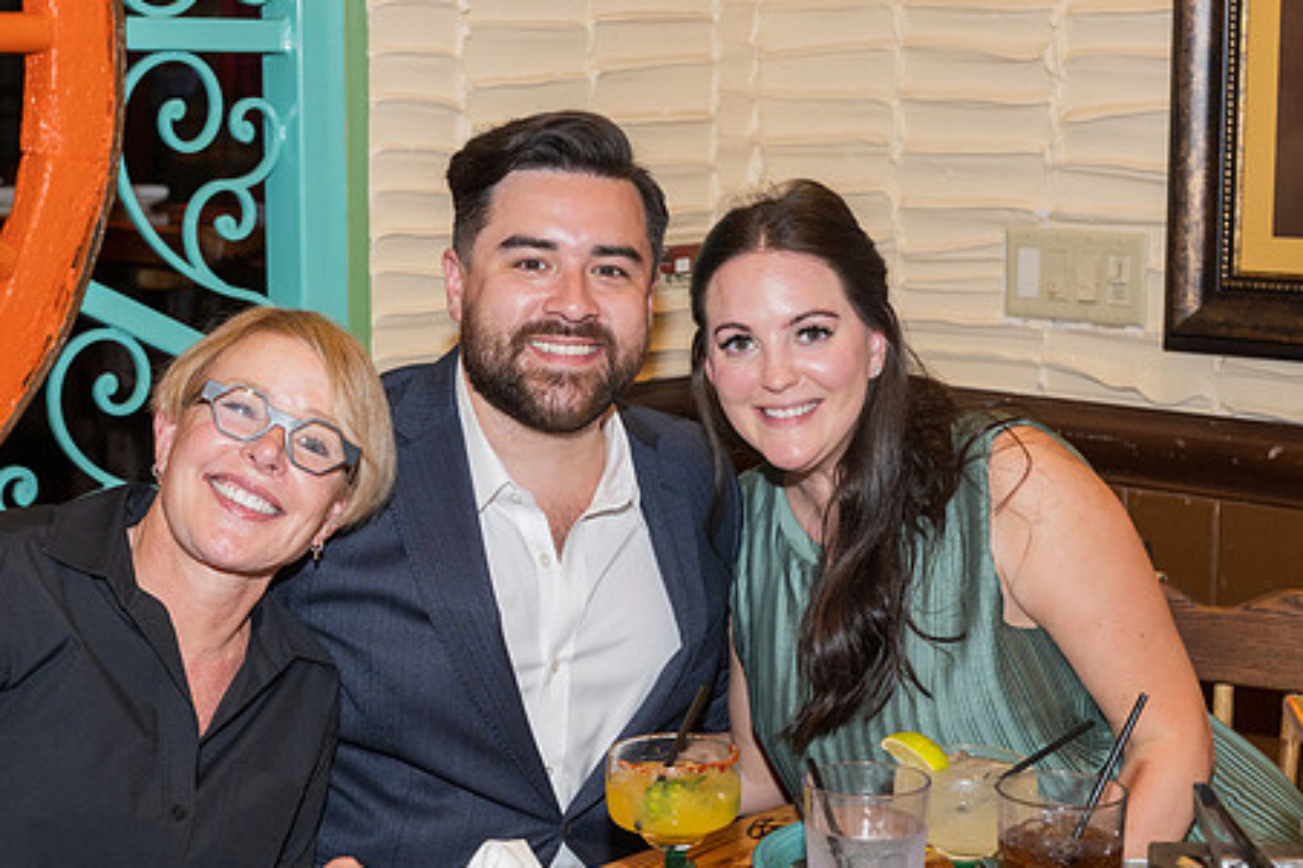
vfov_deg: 21.2
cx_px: 575
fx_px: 2315
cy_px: 453
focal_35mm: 64
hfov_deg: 31.4
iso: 800
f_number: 5.6
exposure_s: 1/100
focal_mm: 46
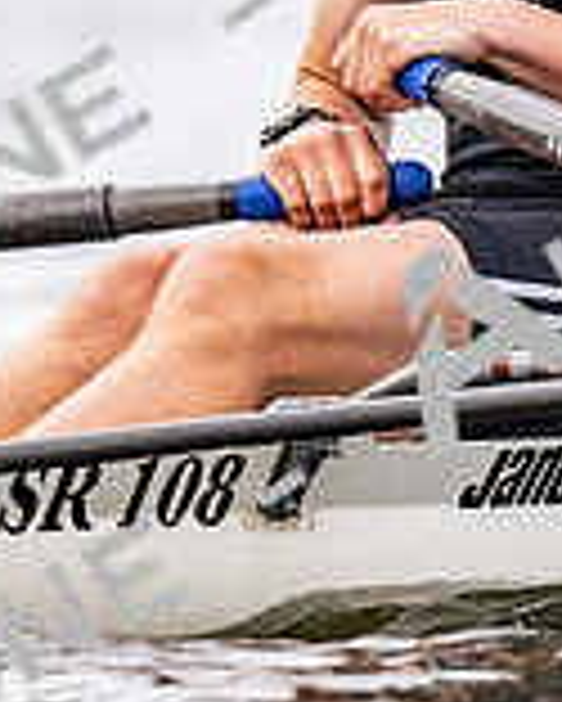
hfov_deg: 0.7
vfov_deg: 0.9
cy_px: 34
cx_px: 18
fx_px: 43411
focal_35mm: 2090
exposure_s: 1/2500
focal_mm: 600
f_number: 4
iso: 560
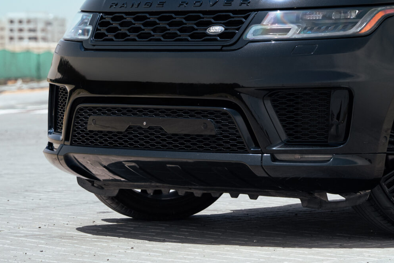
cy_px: 24
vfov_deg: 7.6
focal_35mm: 180
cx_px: 393
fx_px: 1970
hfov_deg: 11.3
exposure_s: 1/200
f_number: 2.8
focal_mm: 70
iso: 400
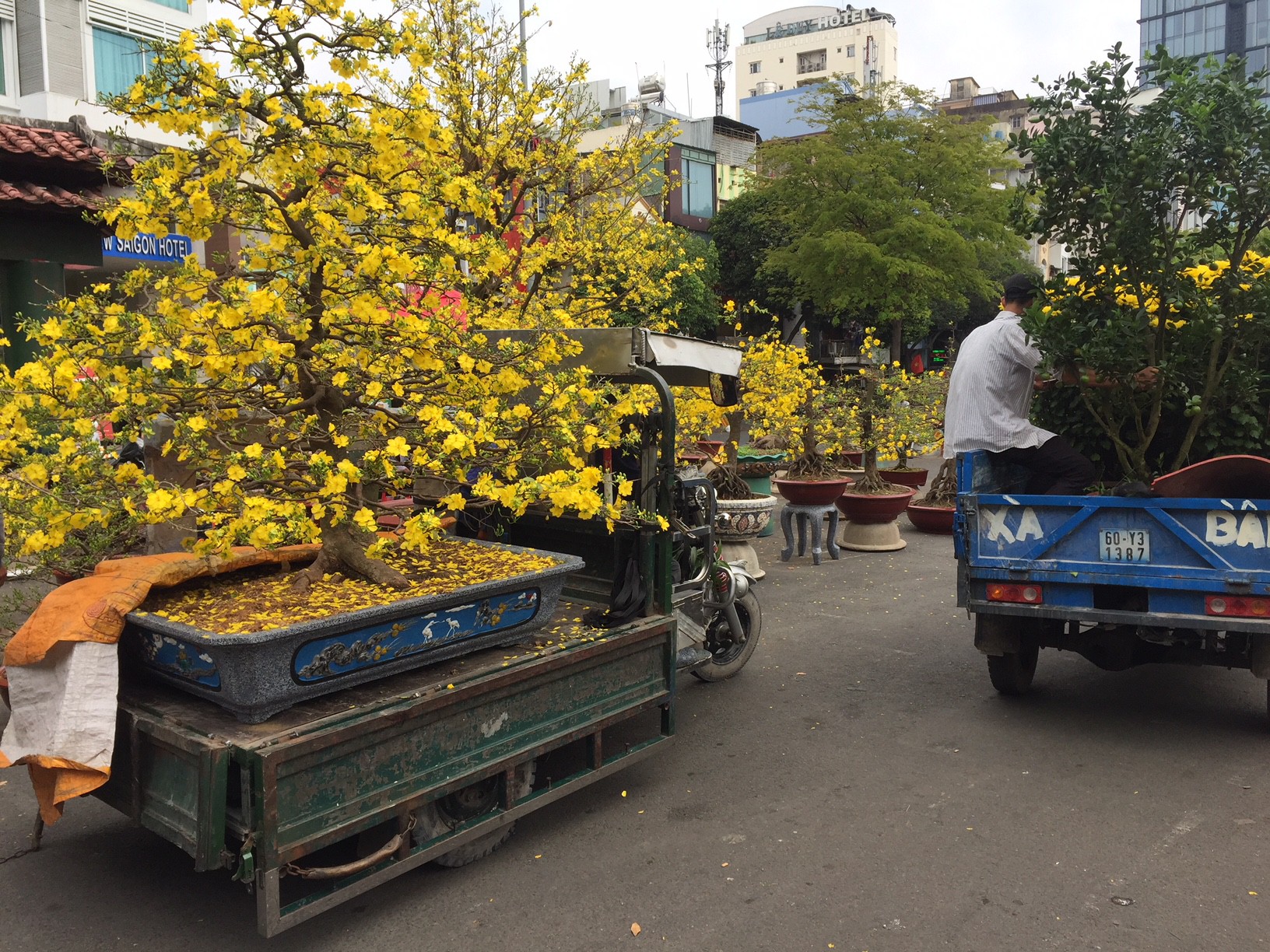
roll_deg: +0.8
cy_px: 476
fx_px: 1064
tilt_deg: -5.8
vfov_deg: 48.2
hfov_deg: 61.7
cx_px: 635
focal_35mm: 29
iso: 32
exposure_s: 1/1163
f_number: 2.2
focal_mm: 4.15
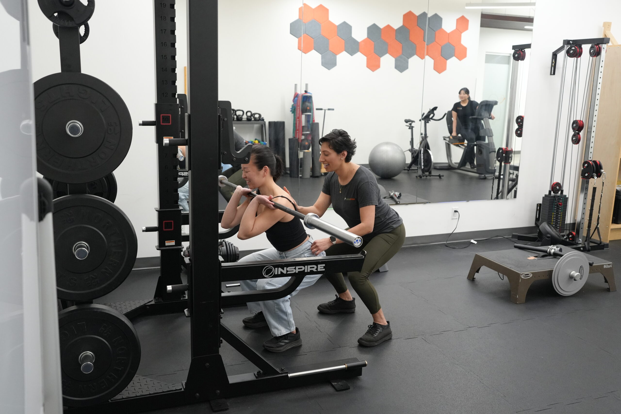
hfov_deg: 54.4
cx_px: 310
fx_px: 604
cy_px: 207
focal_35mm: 35
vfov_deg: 37.9
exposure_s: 1/160
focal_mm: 35
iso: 4000
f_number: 4
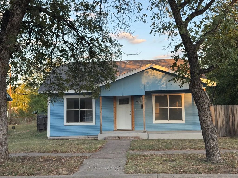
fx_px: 330
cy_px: 89
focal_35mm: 48
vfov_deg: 30.3
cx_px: 119
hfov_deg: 39.7
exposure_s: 1/436
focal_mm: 6.76
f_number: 1.78
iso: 64
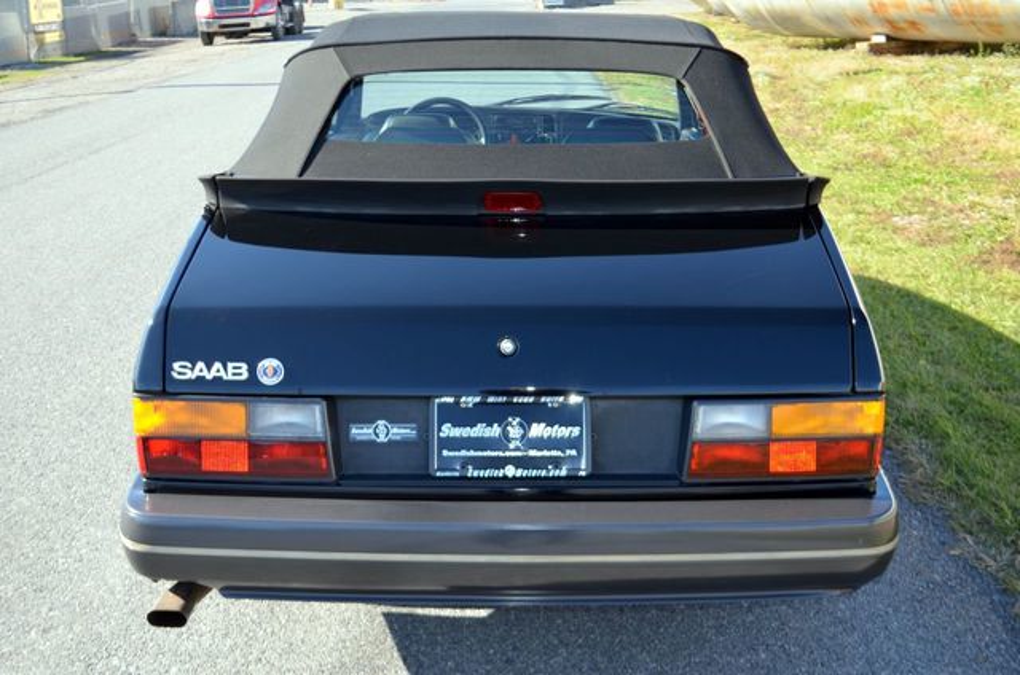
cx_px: 510
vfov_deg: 29.7
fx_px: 1272
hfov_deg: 43.7
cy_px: 338
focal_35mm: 45
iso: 125
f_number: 4.5
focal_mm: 30
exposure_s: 1/200
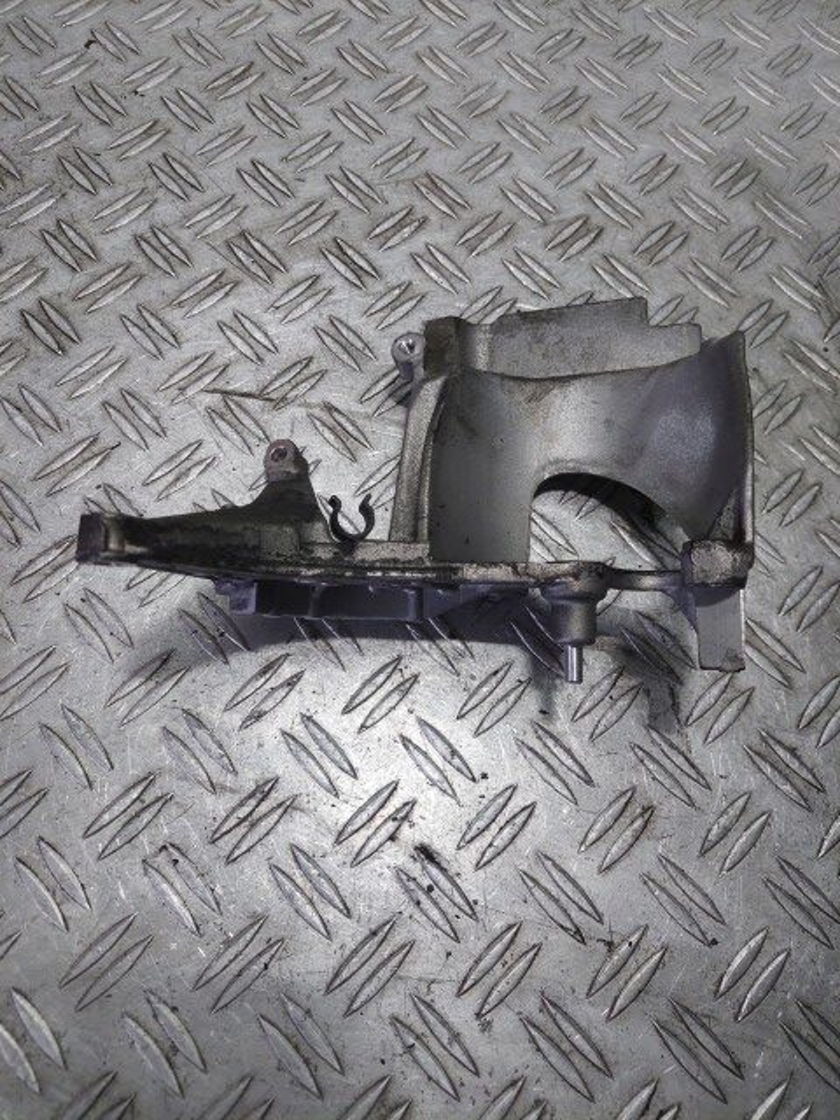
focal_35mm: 25
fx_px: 809
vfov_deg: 69.4
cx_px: 420
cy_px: 560
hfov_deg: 54.9
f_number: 1.8
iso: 64
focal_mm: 5.23
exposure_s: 1/100
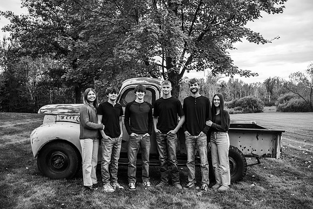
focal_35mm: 35
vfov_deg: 37.9
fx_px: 304
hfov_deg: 54.4
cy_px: 104
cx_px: 156
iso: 400
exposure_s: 1/250
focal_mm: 35
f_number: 5.6
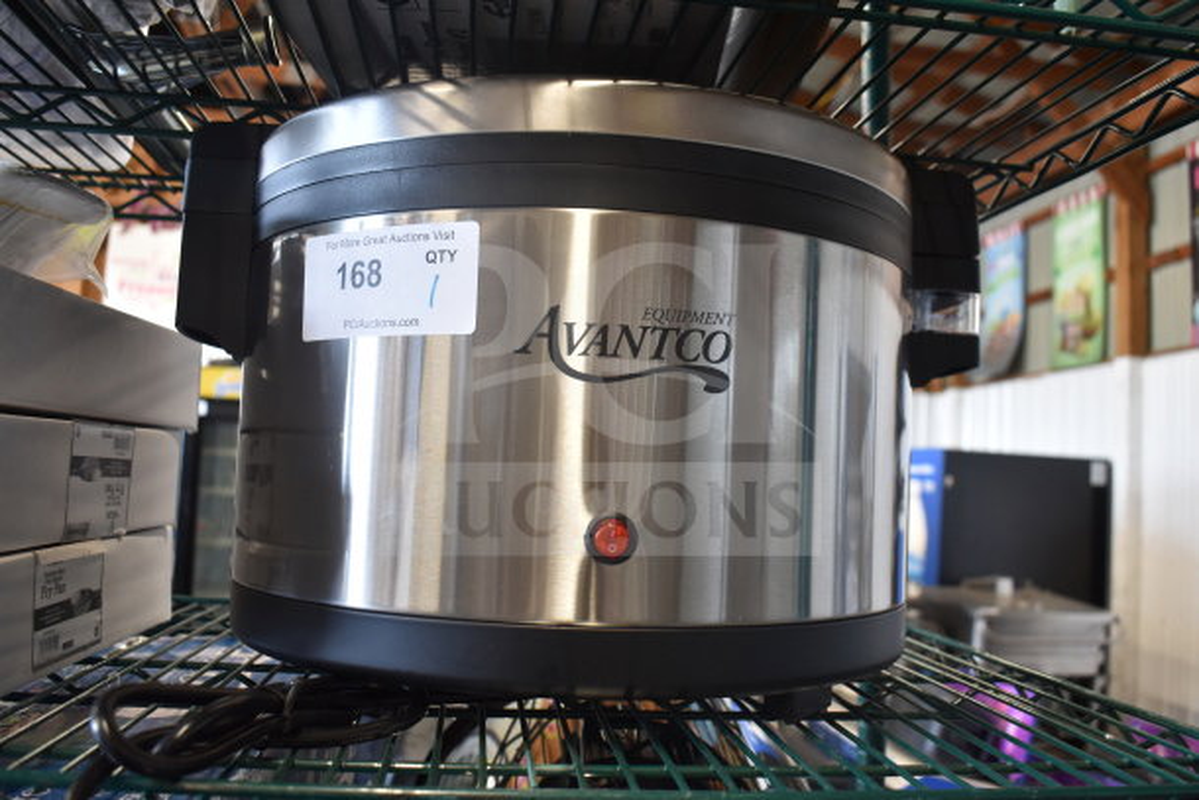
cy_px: 400
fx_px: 1049
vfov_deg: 41.7
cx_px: 600
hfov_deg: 59.5
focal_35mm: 32
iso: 720
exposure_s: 1/30
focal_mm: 21
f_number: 3.8
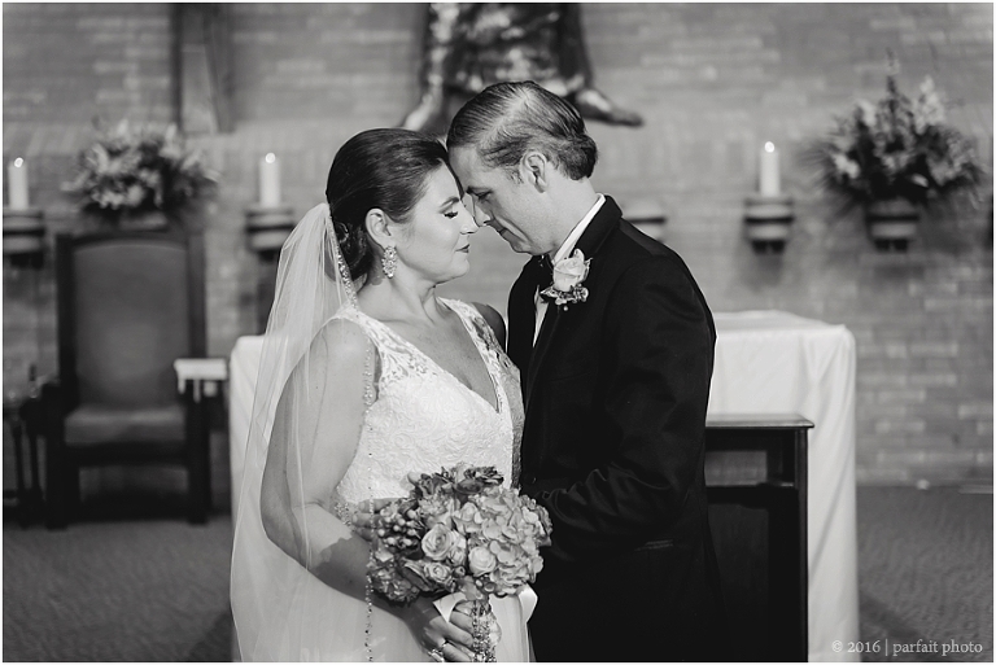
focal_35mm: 70
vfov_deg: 19.5
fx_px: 1938
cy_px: 332
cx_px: 498
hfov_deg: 28.8
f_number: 2.8
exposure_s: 1/160
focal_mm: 70
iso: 800
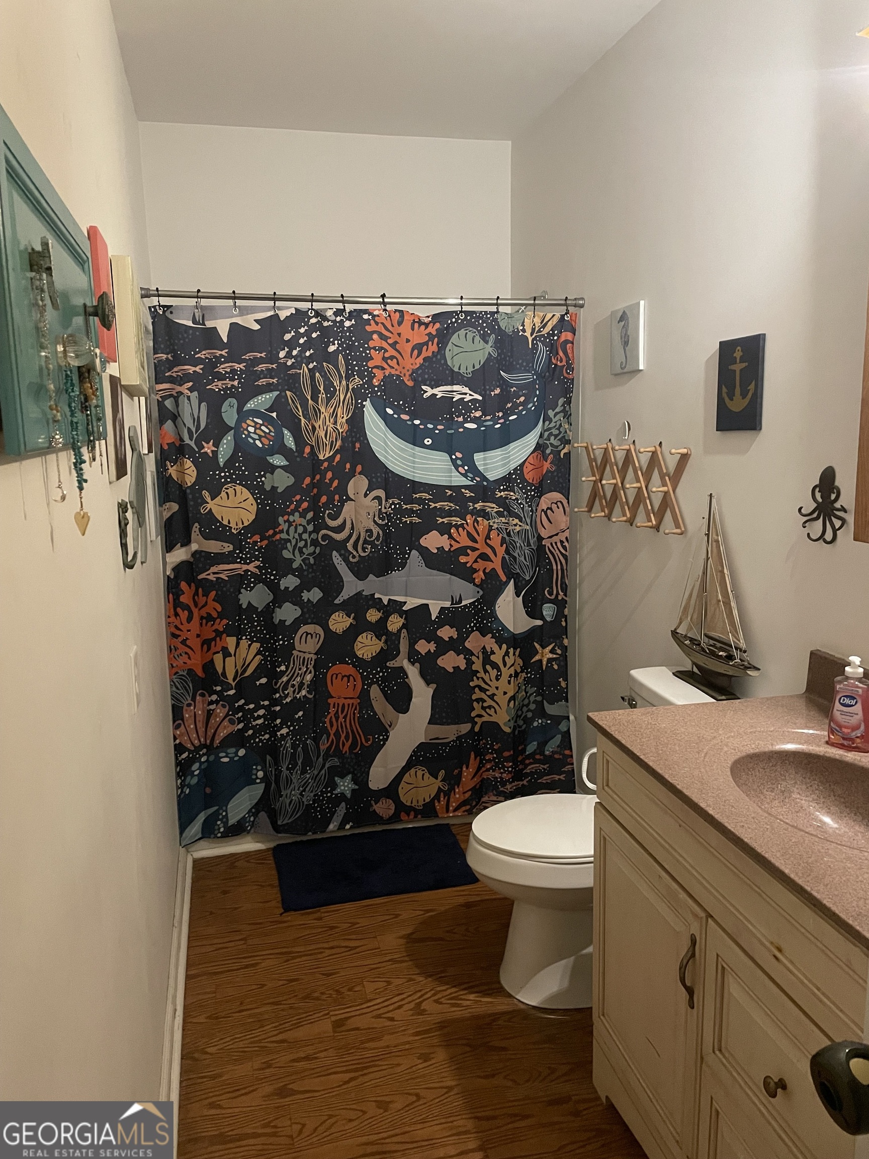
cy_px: 580
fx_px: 870
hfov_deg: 53.1
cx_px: 434
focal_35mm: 26
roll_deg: +0.8
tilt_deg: -9.5
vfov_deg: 67.3
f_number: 1.6
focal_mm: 4.2
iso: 640
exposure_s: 1/30
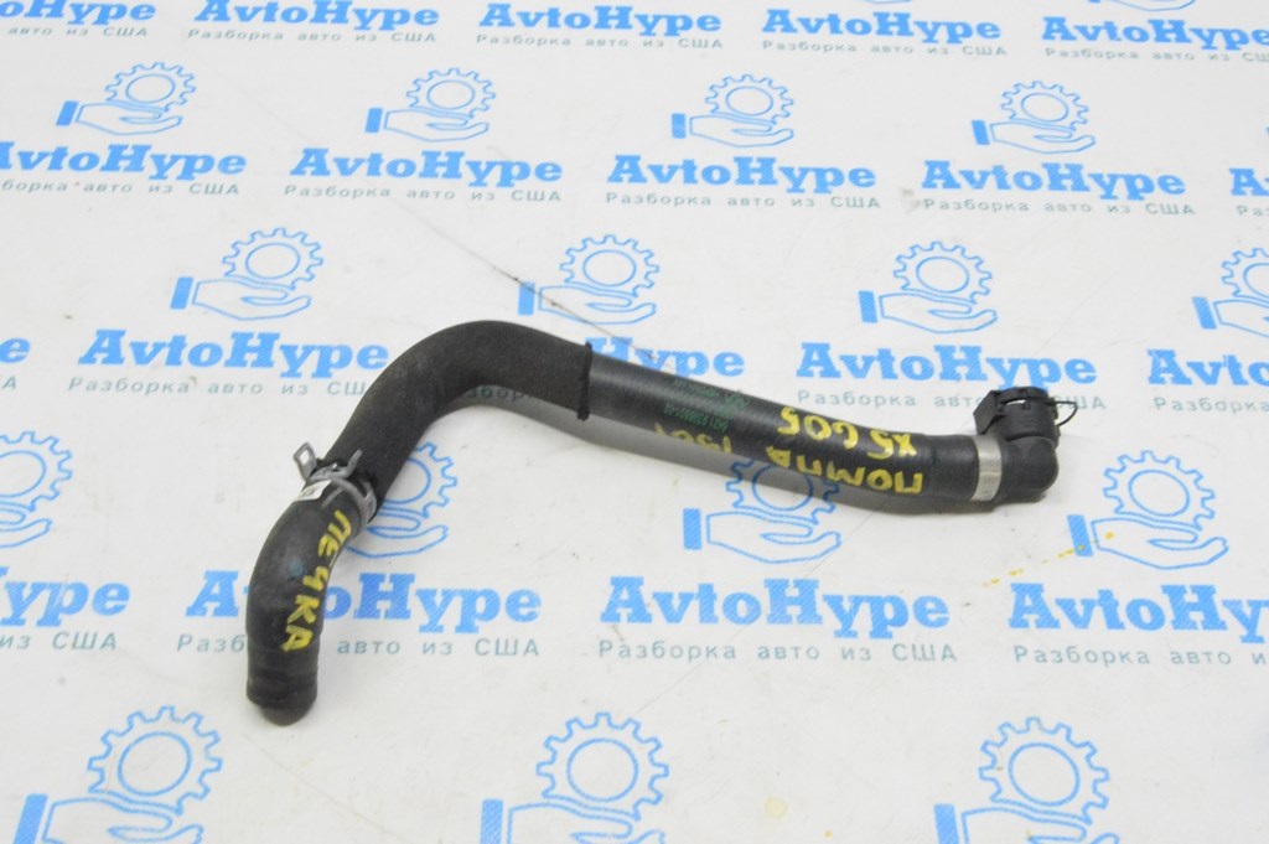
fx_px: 1479
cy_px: 422
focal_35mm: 42
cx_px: 634
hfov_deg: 46.4
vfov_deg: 31.8
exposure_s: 1/20
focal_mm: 28
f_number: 20
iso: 6400
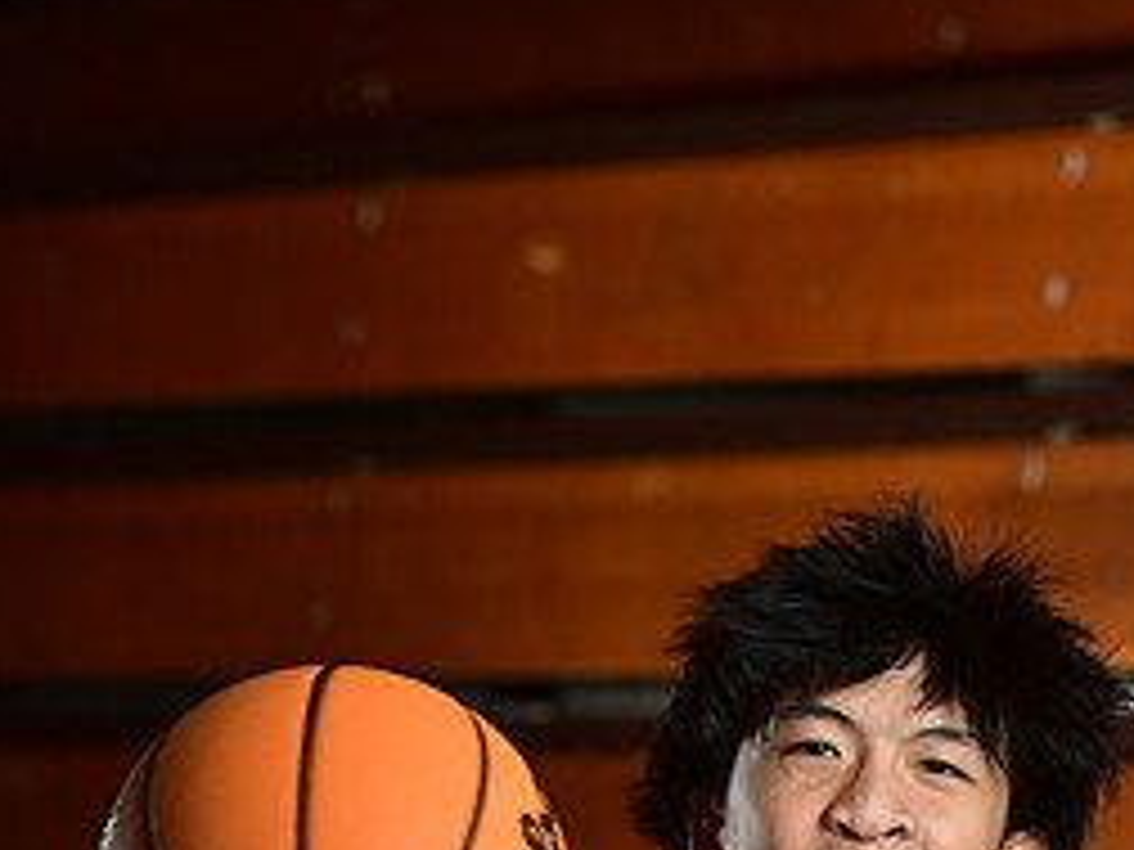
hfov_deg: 5.1
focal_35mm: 388
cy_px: 1277
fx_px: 12711
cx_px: 844
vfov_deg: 3.8
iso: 250
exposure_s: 1/250
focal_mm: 175
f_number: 5
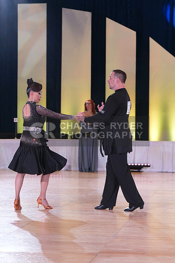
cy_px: 132
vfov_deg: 22.6
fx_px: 656
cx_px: 88
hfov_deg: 15.2
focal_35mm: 90
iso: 2500
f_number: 5
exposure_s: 1/250
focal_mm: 90
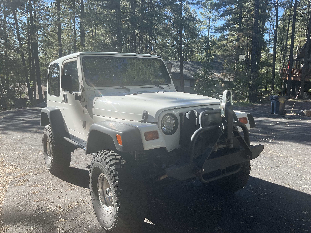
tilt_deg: -11.3
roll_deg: -1.6
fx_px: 261
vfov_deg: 48.2
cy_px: 116
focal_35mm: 29
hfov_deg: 61.7
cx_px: 156
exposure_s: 1/514
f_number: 1.8
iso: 25
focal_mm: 3
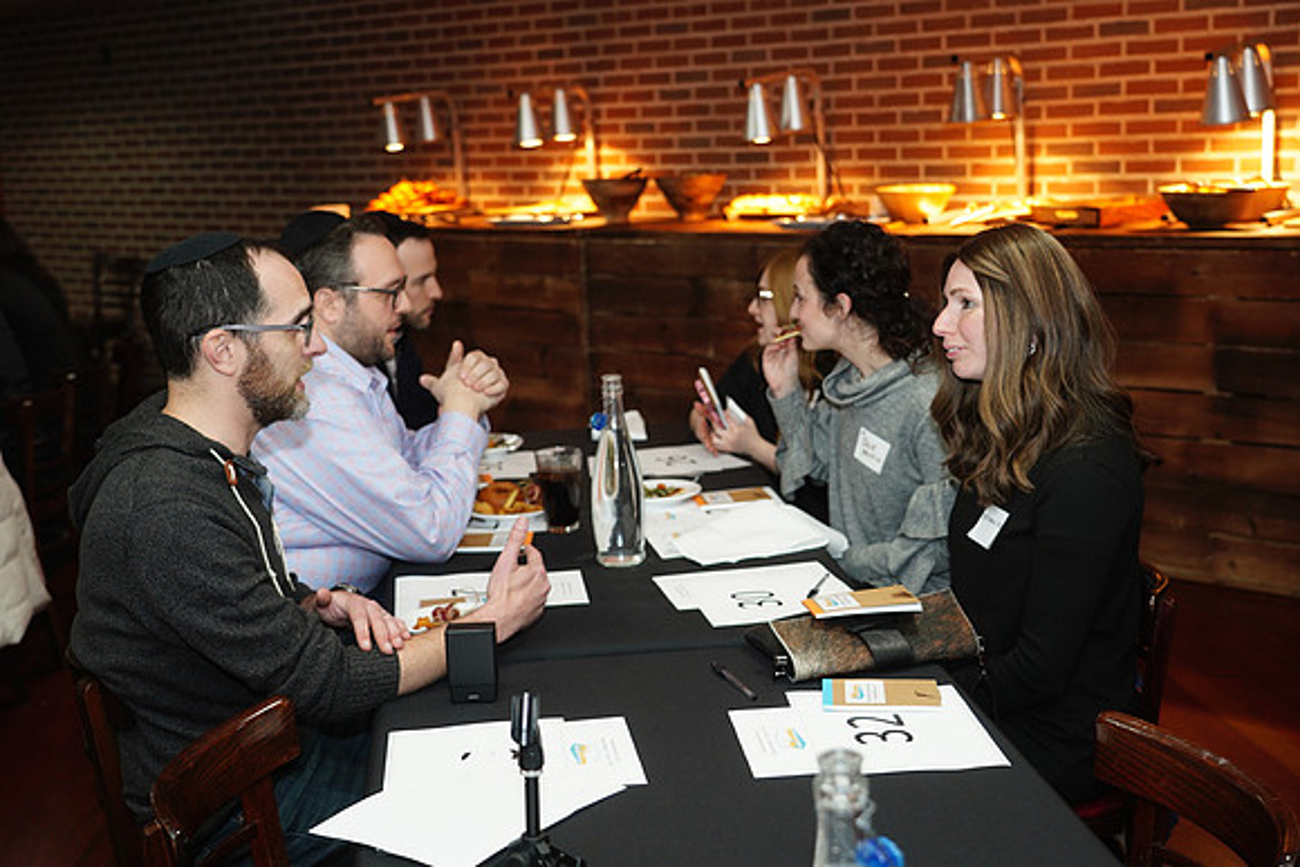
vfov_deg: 30.5
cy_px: 434
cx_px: 650
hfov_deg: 44.5
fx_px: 1589
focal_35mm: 44
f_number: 4
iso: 1000
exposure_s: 1/100
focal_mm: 44
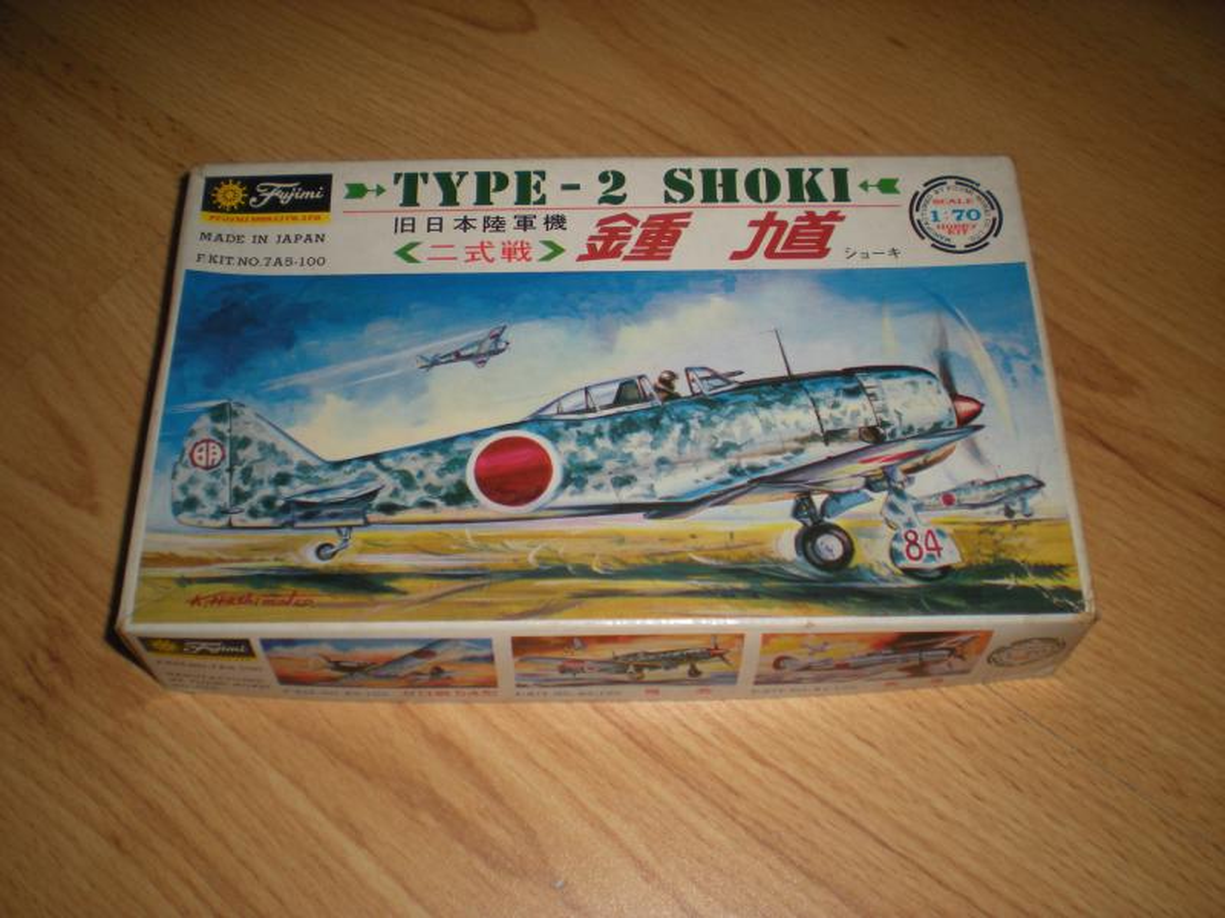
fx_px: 1345
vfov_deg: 37.7
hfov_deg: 49.0
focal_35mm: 38
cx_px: 612
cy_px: 459
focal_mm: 6.3
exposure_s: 1/60
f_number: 3.1
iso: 64
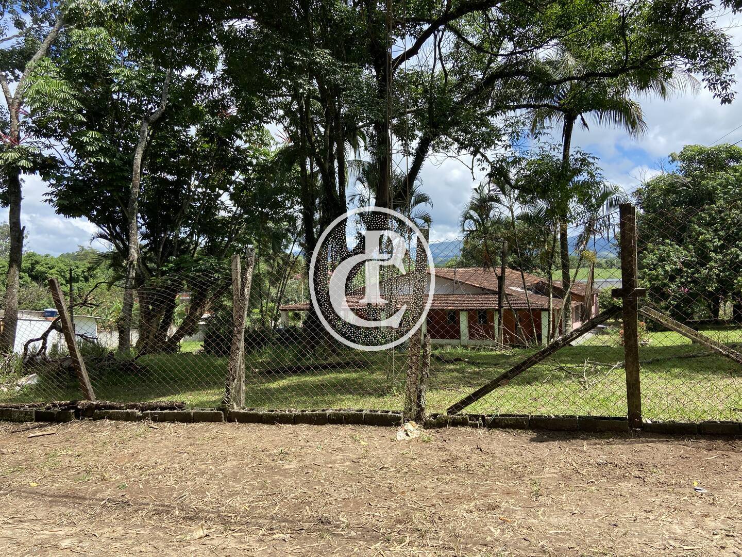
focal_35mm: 26
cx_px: 371
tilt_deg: -0.1
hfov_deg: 67.3
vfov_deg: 53.1
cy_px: 278
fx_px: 557
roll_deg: +1.2
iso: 32
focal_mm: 4.25
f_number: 1.8
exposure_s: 1/1377
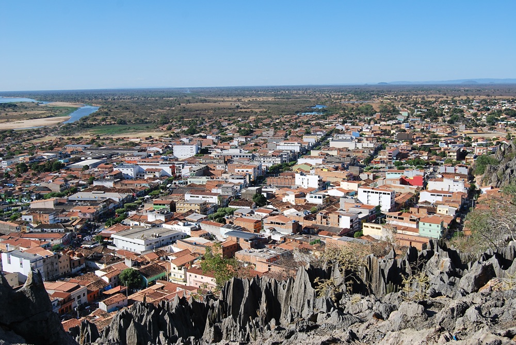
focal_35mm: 42
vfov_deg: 32.0
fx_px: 603
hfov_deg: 46.4
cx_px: 258
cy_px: 172
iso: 100
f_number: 9
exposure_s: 1/320
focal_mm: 28
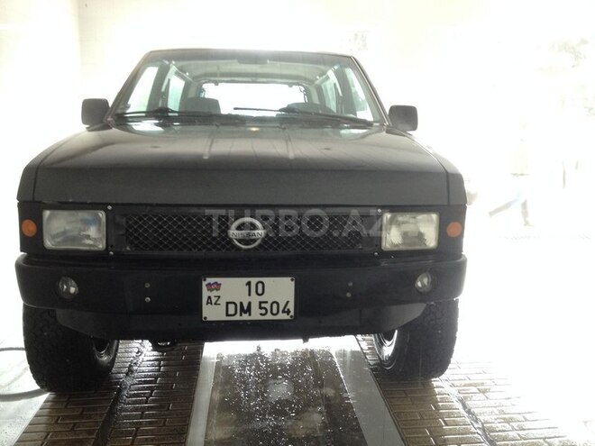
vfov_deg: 40.7
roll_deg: +0.3
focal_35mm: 35
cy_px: 223
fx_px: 602
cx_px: 298
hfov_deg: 52.6
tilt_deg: -11.4
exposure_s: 1/20
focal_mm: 4.28
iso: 100
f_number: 2.4
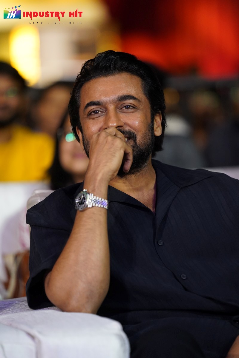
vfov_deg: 10.3
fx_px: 1992
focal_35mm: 200
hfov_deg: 6.9
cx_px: 120
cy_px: 179
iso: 3200
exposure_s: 1/125
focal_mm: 200
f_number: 2.8
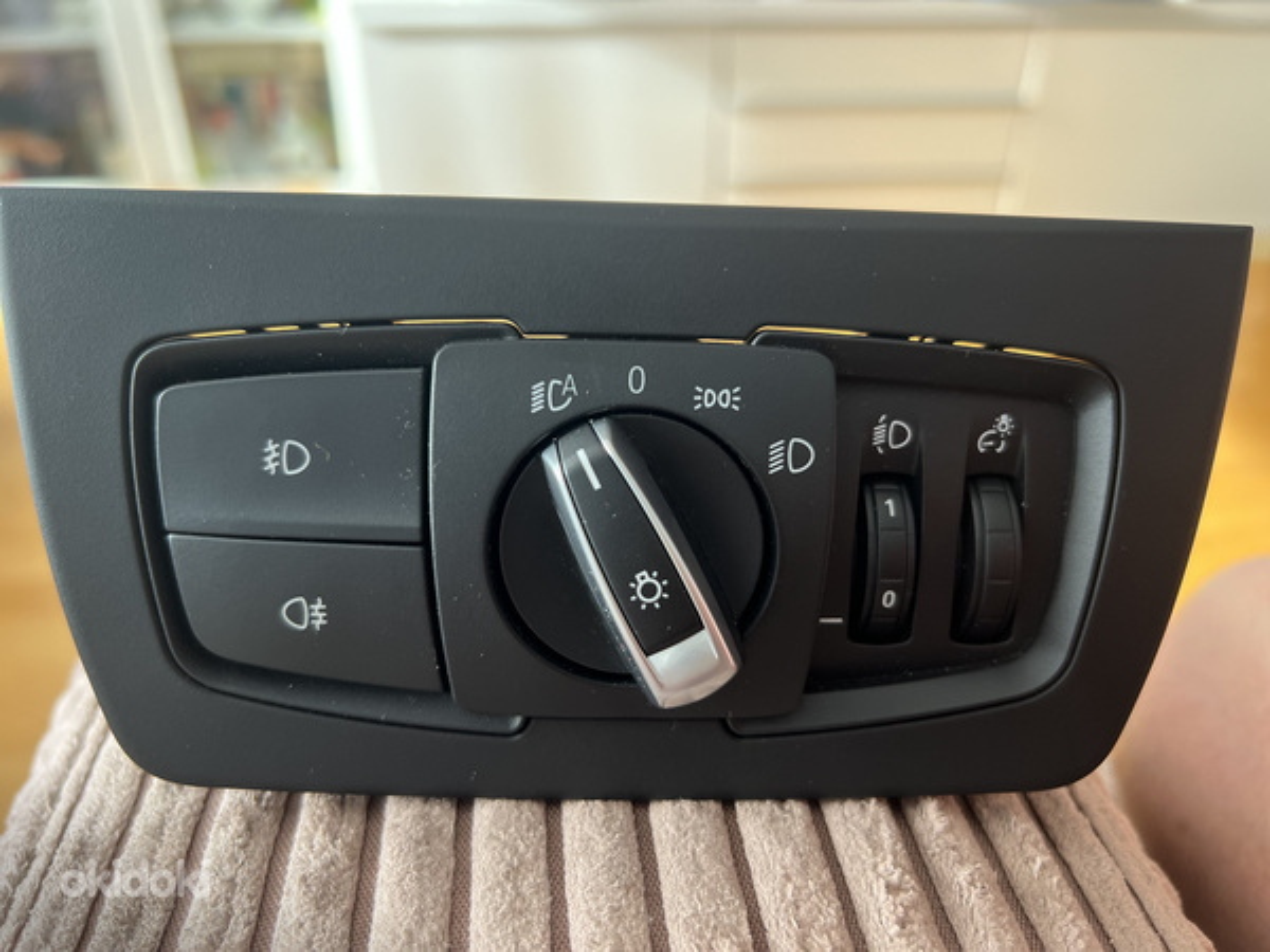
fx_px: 954
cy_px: 476
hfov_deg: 67.3
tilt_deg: -33.3
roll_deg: -0.1
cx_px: 635
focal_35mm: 26
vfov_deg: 53.1
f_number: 1.5
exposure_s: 1/69
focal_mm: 5.7
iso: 125
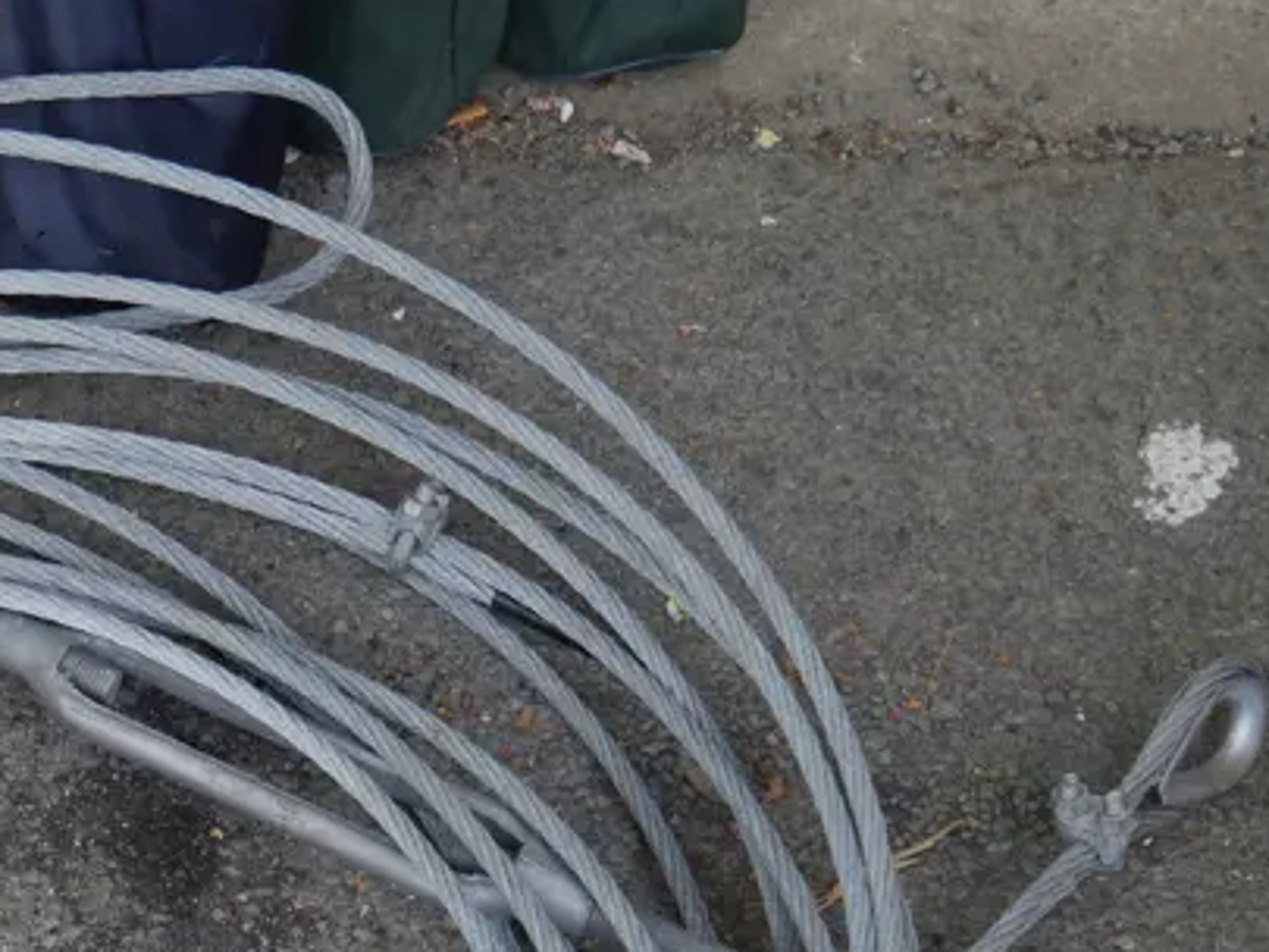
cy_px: 1198
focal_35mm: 86
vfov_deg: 16.3
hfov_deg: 21.6
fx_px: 3154
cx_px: -103
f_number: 4
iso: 200
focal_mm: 17
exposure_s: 1/125
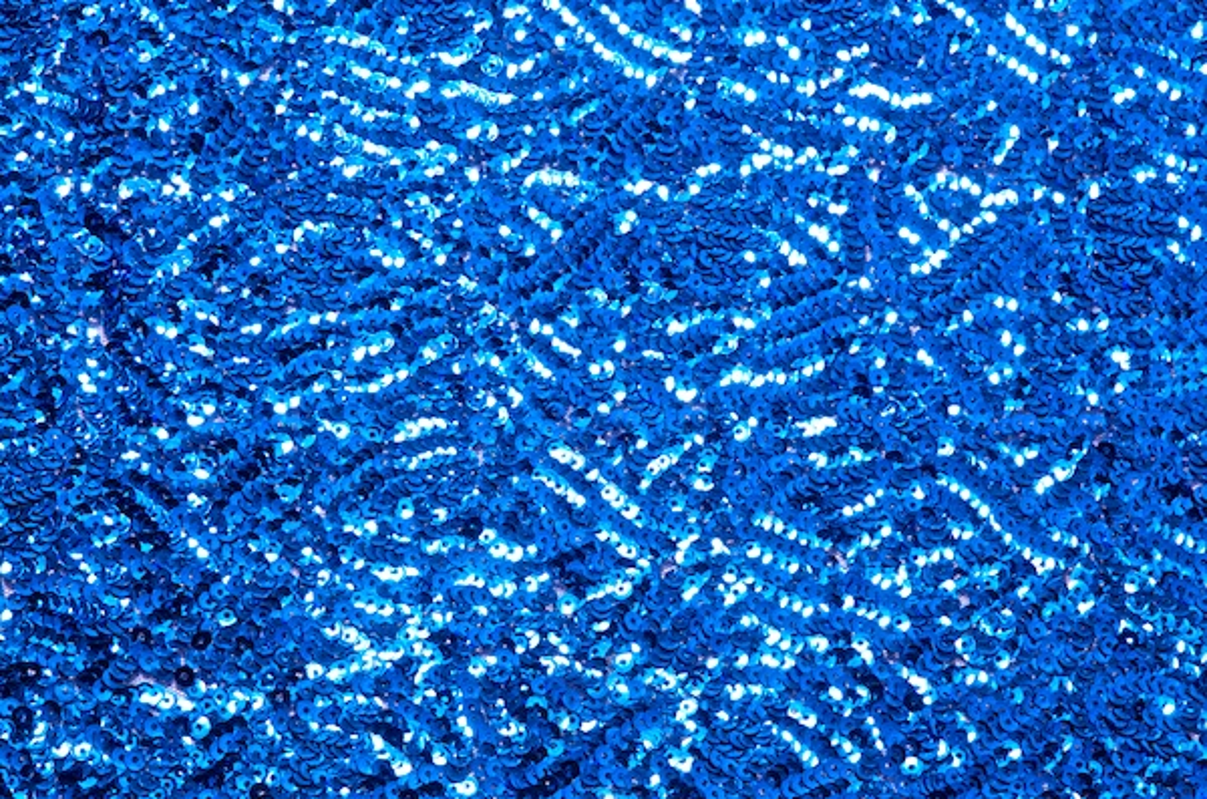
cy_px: 400
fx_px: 5017
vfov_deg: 9.1
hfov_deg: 13.7
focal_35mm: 150
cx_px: 604
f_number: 13
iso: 400
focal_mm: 100
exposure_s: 1/640
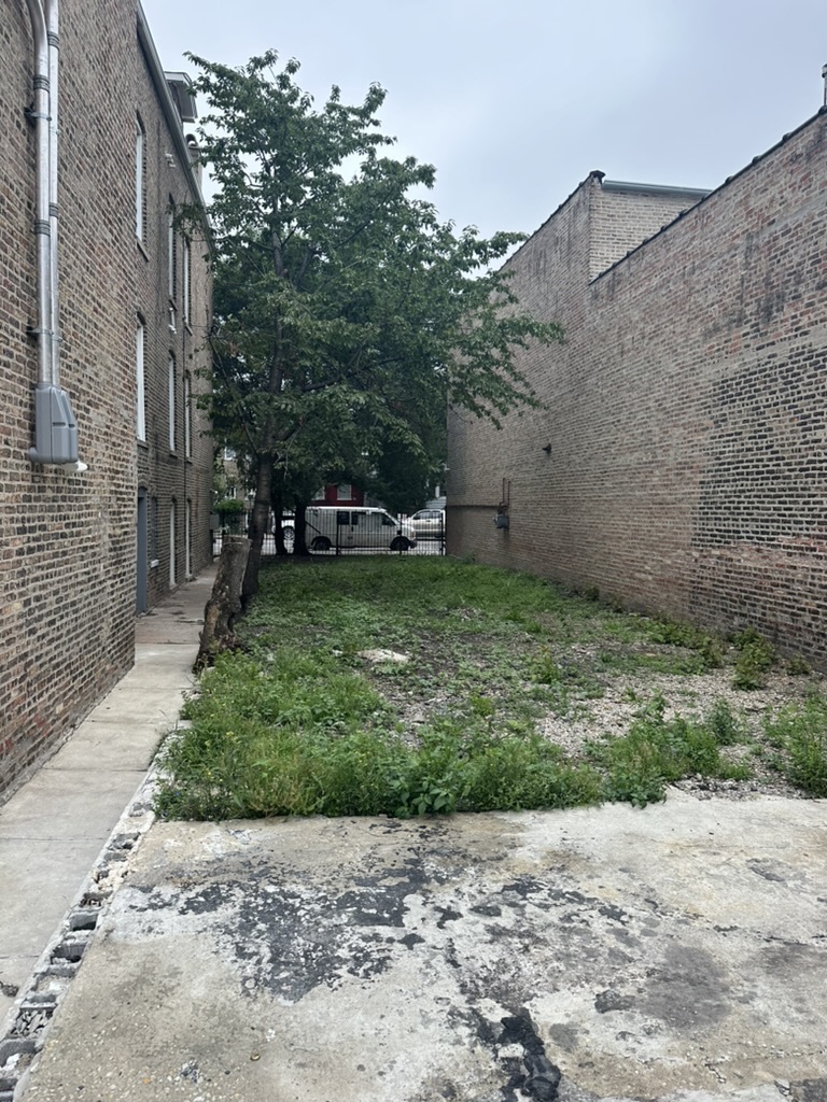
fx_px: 765
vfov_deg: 71.6
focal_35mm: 24
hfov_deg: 56.8
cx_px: 414
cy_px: 551
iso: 80
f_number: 1.78
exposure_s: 1/642
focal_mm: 6.86
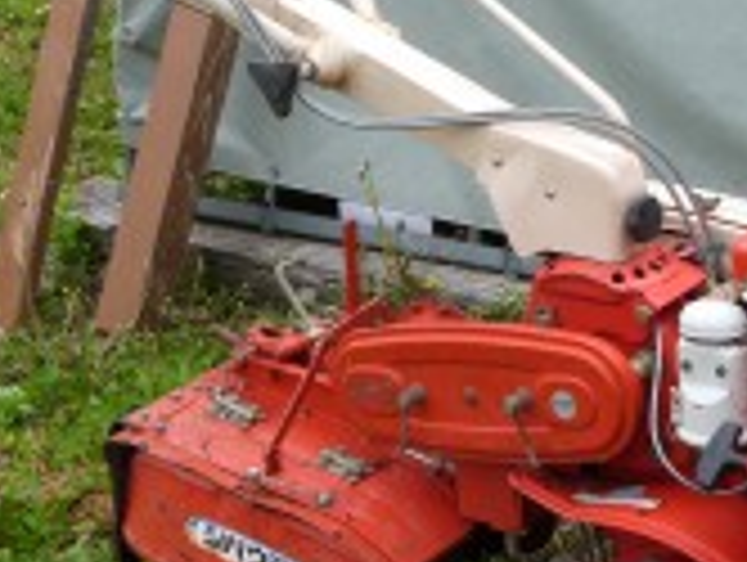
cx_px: 482
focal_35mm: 91
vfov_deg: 16.3
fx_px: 1967
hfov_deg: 21.4
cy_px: 346
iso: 100
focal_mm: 7.4
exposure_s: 1/200
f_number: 5
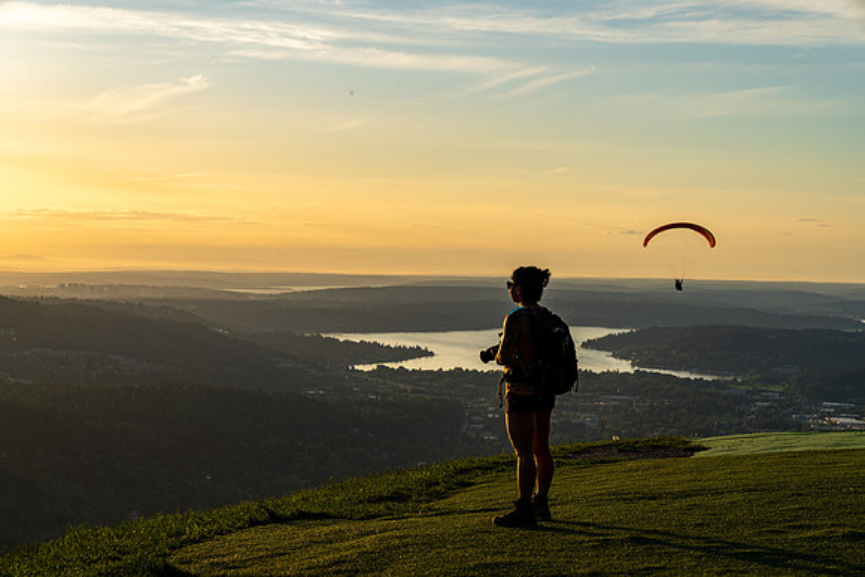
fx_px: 1682
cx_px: 432
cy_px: 288
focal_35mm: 70
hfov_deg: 28.8
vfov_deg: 19.5
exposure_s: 1/320
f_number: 6.3
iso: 100
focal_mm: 70
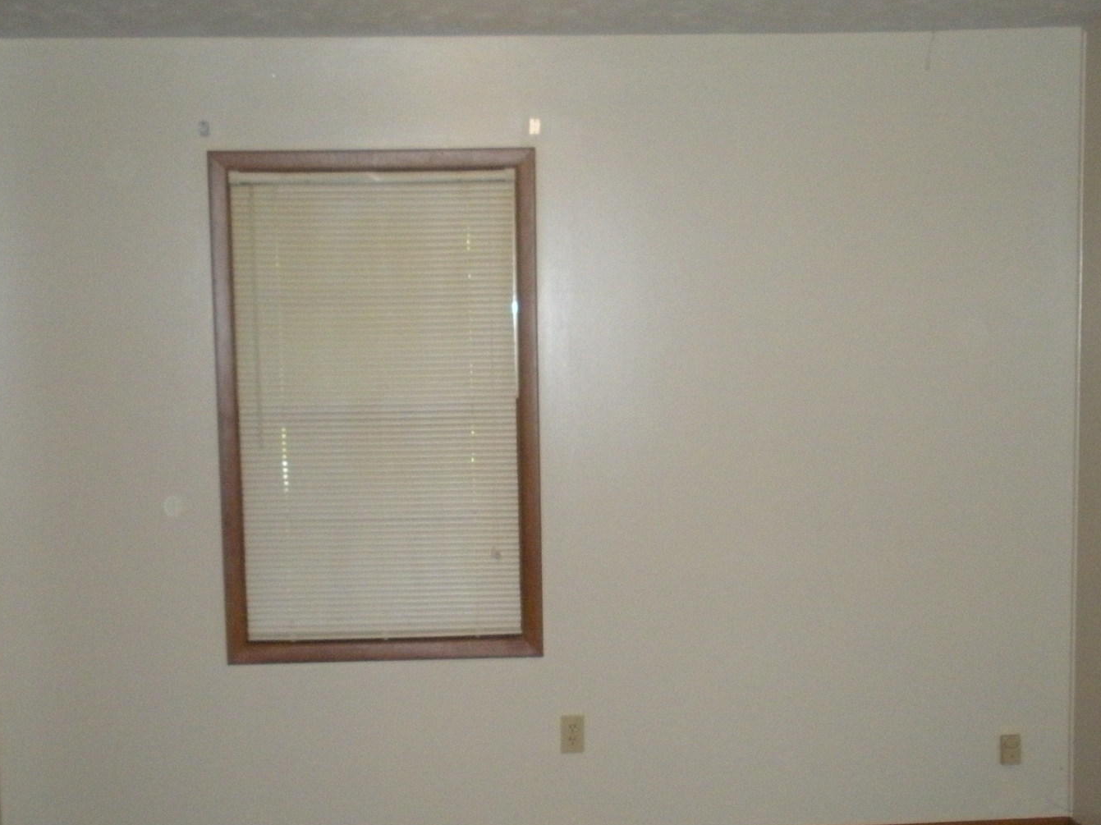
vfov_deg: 26.5
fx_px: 1749
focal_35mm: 55
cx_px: 542
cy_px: 516
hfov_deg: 34.9
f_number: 3.5
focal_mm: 6.3
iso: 455
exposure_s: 1/60
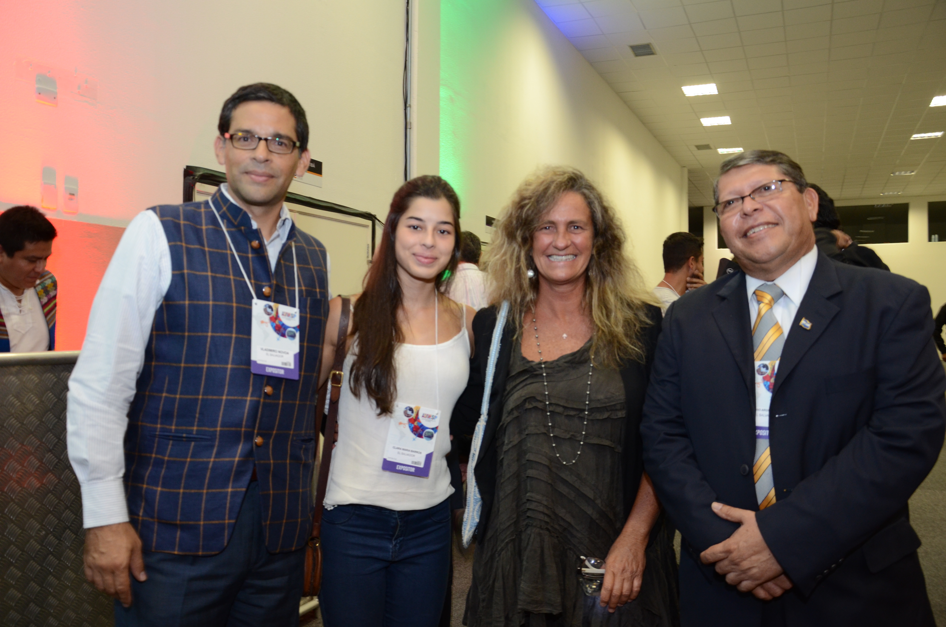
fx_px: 708
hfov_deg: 67.5
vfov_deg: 47.7
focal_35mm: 27
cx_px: 473
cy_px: 314
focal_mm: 18
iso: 800
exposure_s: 1/20
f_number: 4
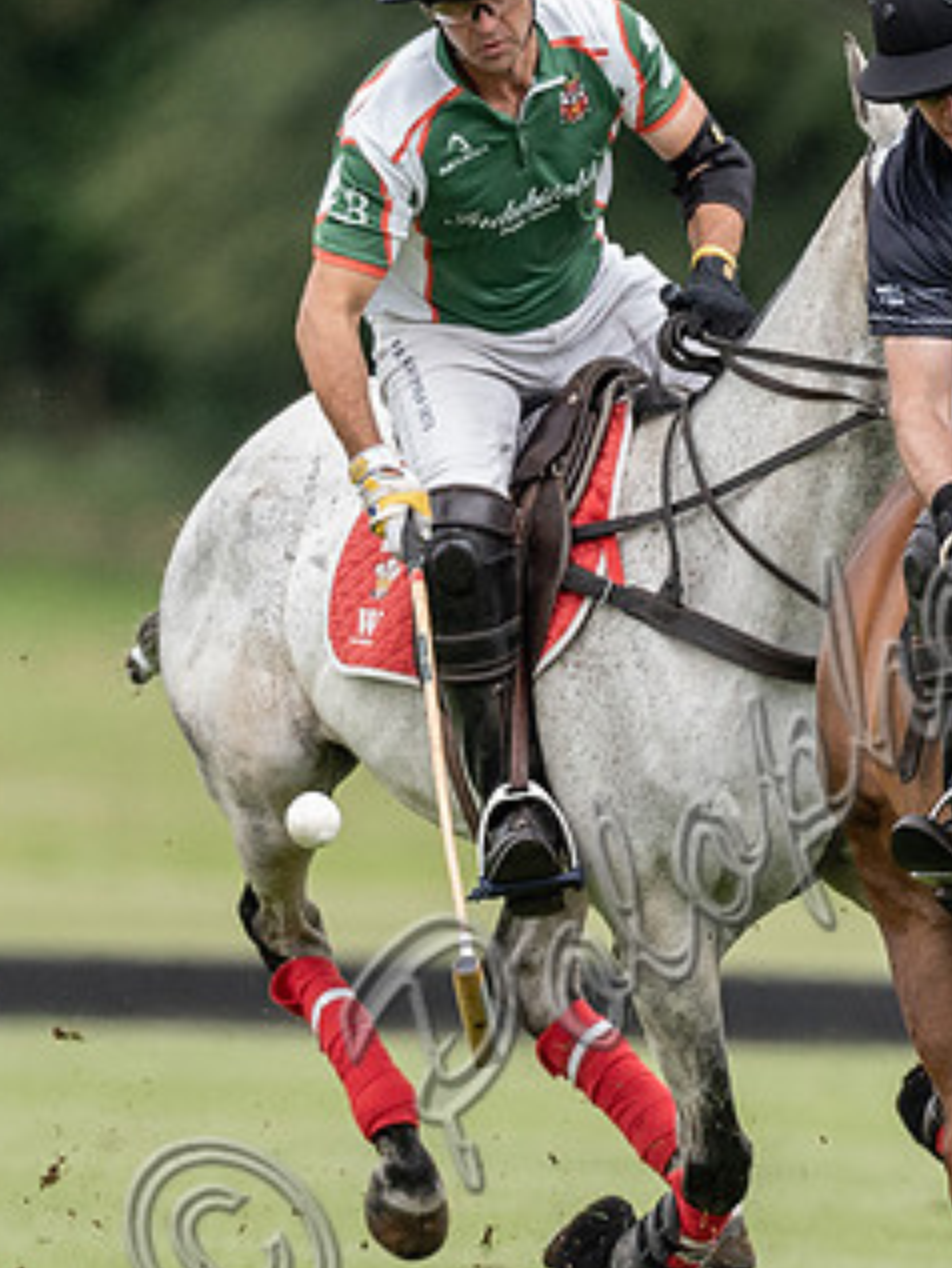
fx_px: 66656
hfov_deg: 0.8
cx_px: 817
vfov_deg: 1.1
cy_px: 690
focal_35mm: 1819
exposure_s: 1/2500
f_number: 4.5
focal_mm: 500
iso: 1000
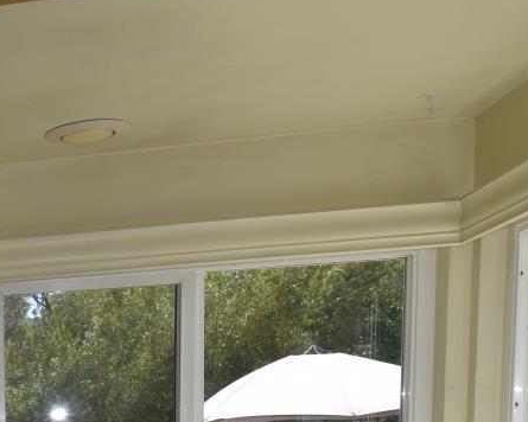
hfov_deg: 27.8
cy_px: 558
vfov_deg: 23.4
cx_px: -146
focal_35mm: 57
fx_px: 891
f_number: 7.1
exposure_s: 1/200
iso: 100
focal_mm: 12
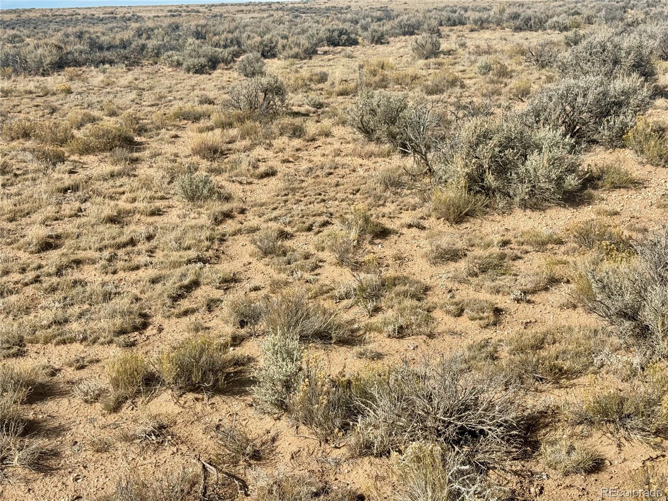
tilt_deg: -15.0
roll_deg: +1.1
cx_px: 334
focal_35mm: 48
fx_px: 926
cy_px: 250
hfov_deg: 39.7
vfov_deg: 30.3
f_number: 1.78
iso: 64
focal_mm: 6.76
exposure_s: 1/5376
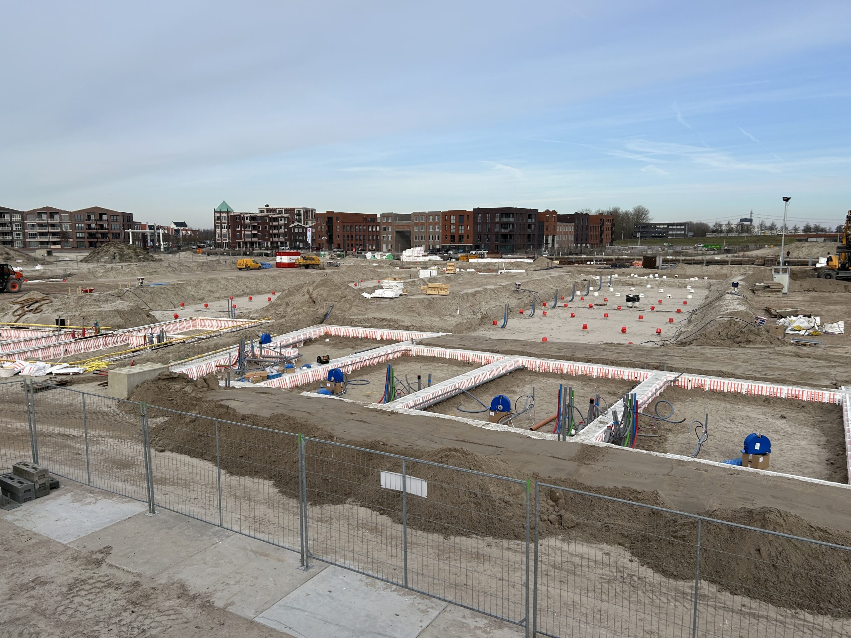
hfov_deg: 67.3
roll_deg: -1.4
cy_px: 319
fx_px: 639
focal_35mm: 26
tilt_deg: -7.4
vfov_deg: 53.1
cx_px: 426
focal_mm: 5.7
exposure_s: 1/3460
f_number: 1.5
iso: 50
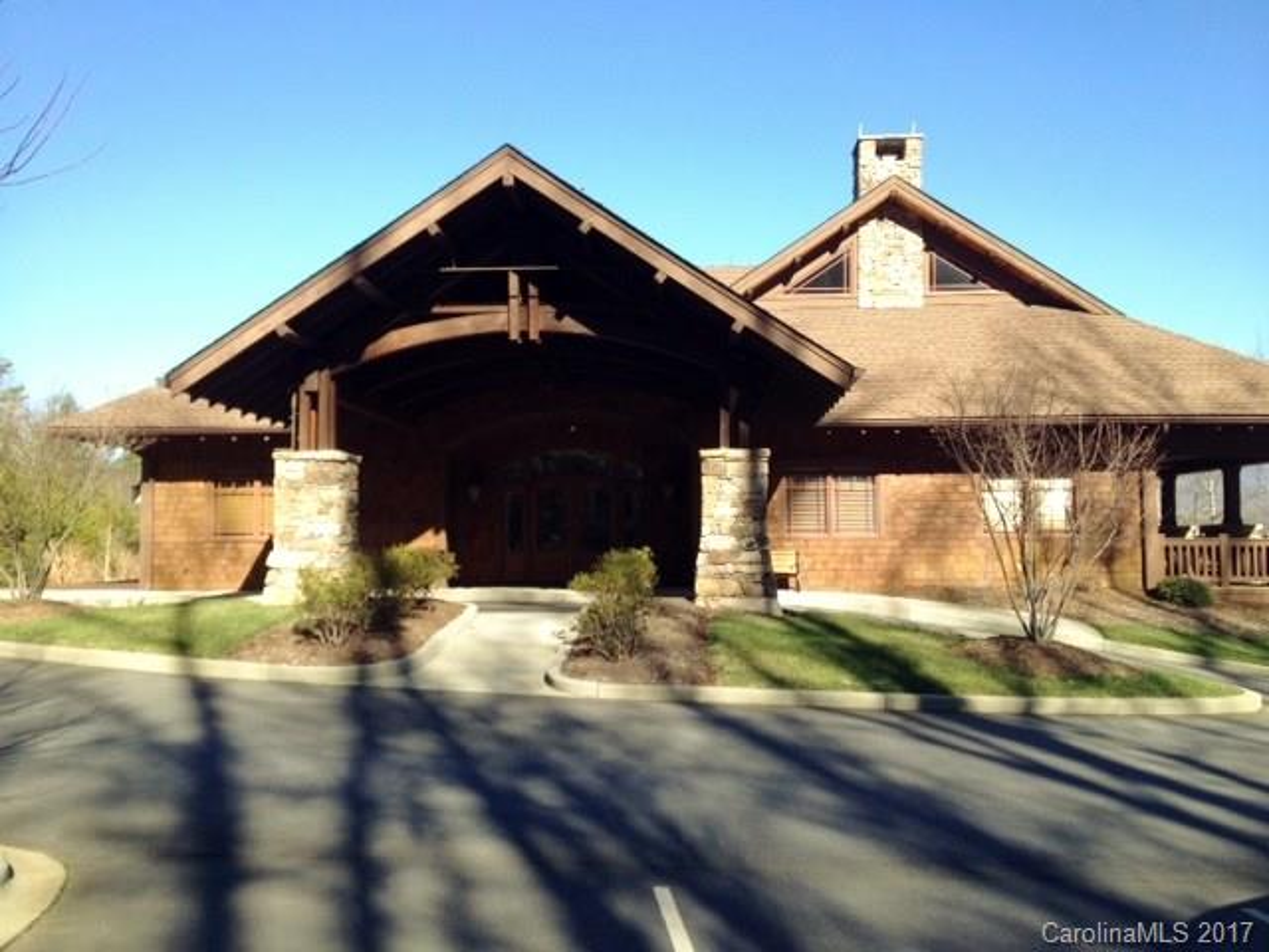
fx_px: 1283
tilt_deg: -1.2
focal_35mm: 35
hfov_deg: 52.6
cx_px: 634
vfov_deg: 40.7
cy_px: 476
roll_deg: -0.4
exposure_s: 1/690
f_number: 2.4
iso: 50
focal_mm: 4.28
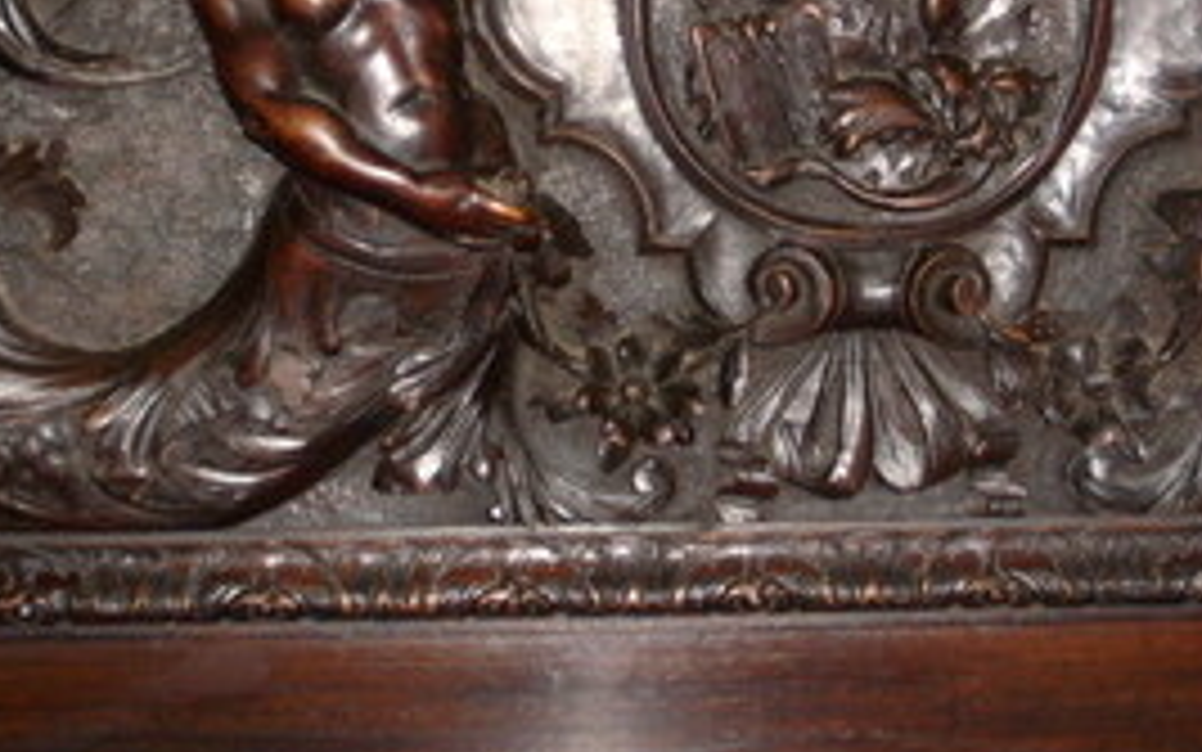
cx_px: 738
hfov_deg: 21.4
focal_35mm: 97
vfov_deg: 13.4
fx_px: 3178
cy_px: 162
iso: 100
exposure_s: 1/60
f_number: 3.6
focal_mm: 10.3
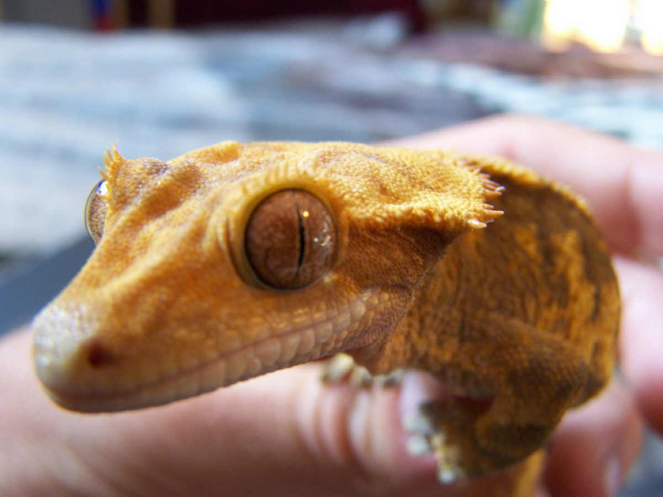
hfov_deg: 49.0
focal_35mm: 38
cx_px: 332
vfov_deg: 37.7
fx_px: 728
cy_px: 248
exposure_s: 1/15
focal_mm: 6.3
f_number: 2.8
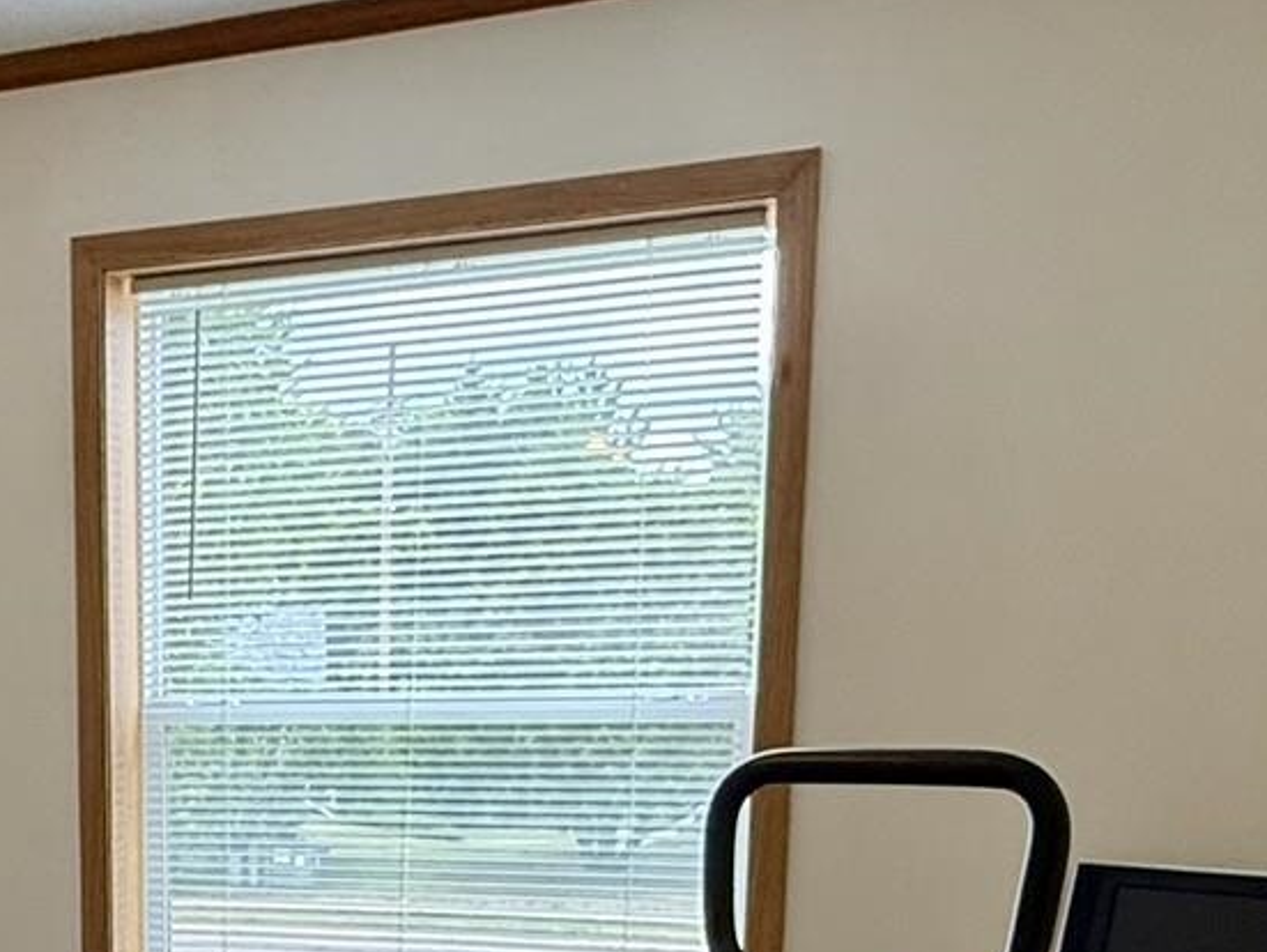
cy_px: 1060
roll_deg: +0.0
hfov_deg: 35.3
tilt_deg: -9.0
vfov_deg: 25.9
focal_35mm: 52
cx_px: 212
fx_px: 1905
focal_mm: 2.22
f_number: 2.2
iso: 160
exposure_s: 1/120
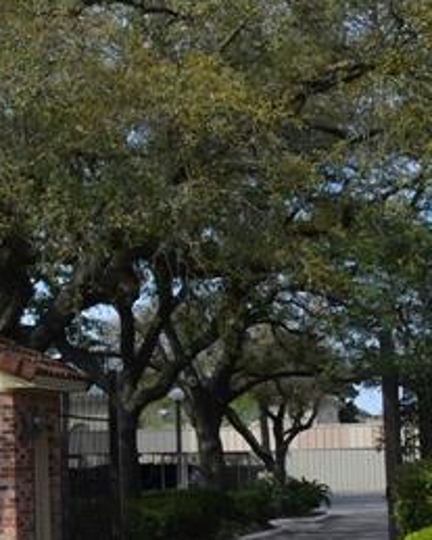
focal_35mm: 111
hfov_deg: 13.6
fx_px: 1775
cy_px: 154
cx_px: -19
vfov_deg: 17.2
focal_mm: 20
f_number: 8
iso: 110
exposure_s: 1/250
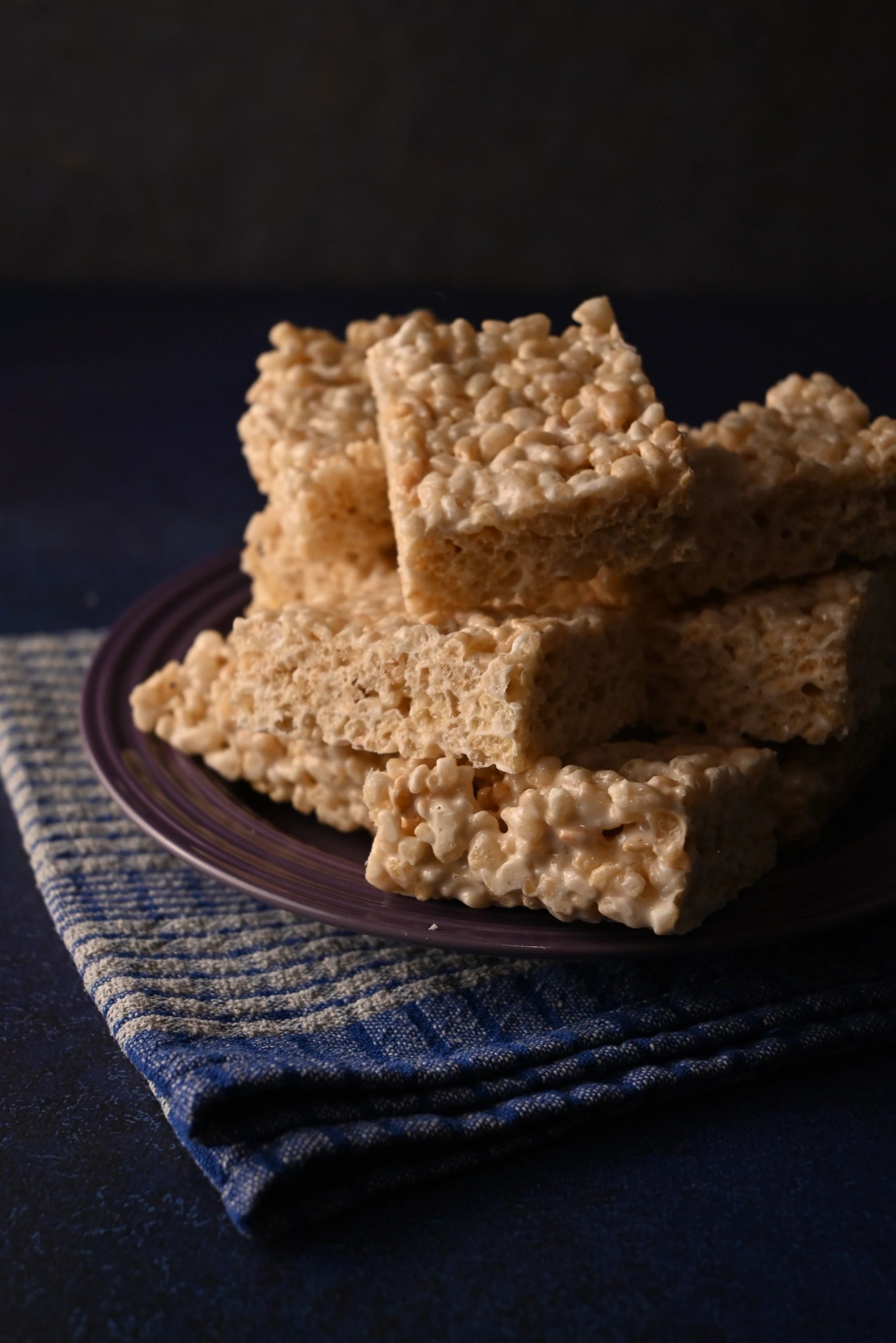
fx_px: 1865
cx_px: 448
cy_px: 672
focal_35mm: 50
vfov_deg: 39.6
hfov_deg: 27.0
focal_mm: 50
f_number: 6.3
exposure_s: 1/125
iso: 560
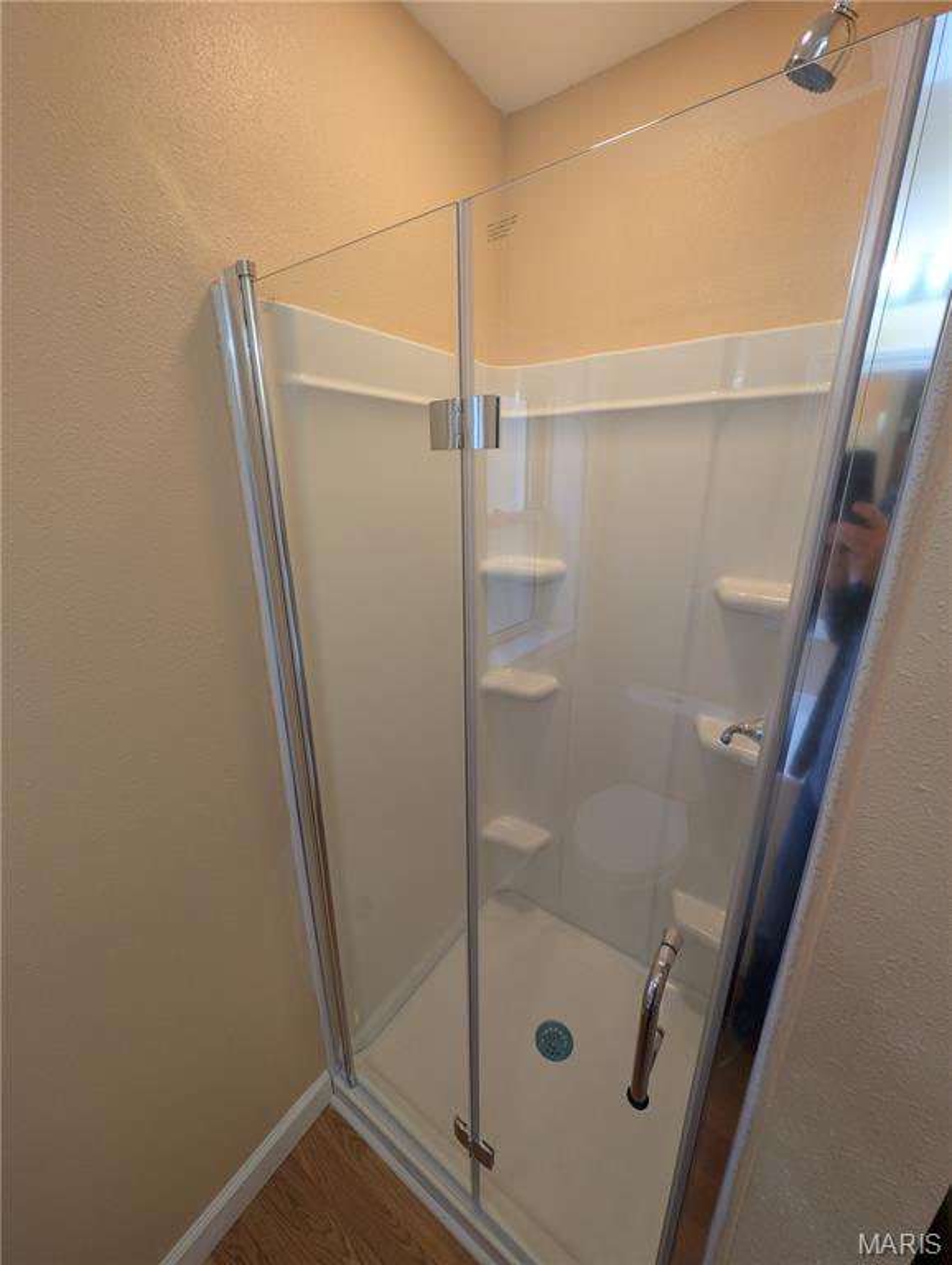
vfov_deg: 110.5
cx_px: 476
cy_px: 632
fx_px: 439
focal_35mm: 12
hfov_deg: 94.6
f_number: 1.95
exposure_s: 1/120
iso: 127
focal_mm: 2.23
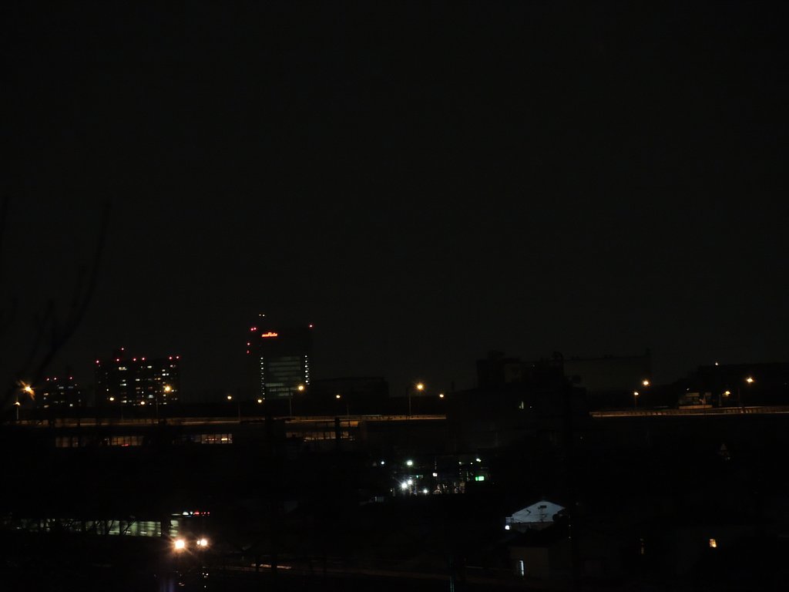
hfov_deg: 9.9
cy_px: 296
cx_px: 394
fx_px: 4559
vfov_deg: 7.4
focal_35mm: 200
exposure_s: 1/15
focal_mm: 42.8
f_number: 4
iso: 1600
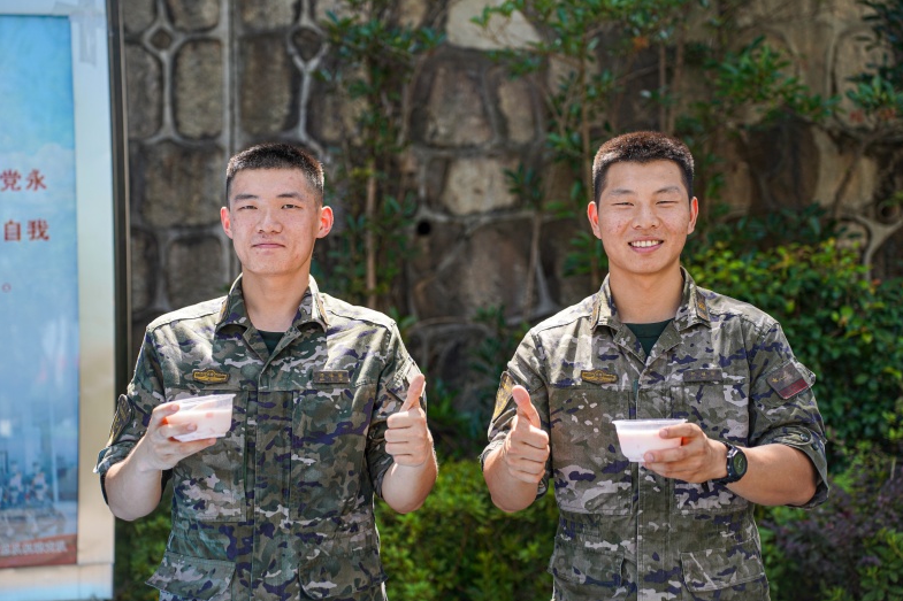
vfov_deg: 25.5
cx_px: 458
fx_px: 1329
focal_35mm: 53
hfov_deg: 37.5
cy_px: 299
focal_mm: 52
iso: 100
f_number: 2.8
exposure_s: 1/500
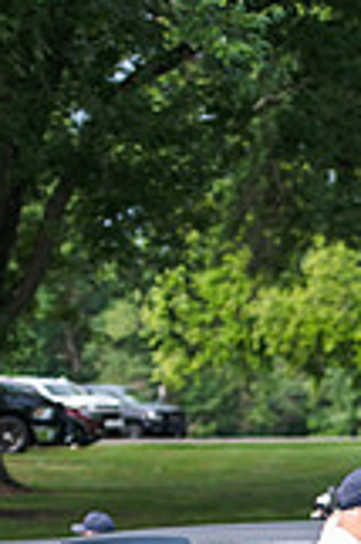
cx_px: 719
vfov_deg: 6.7
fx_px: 4612
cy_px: 536
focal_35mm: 306
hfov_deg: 4.4
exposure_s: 1/400
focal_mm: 85
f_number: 3.2
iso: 100
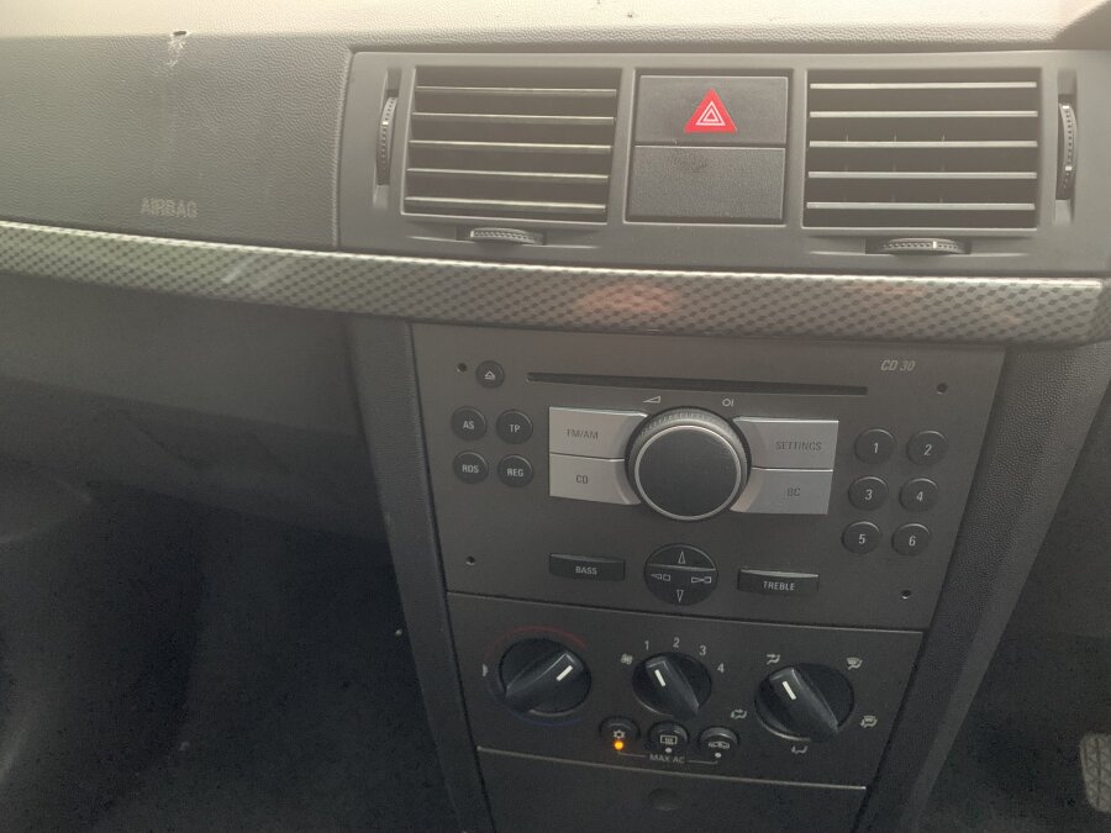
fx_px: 834
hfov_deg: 67.3
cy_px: 416
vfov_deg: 53.1
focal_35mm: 26
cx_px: 556
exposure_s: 1/30
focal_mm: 4.25
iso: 500
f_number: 1.8
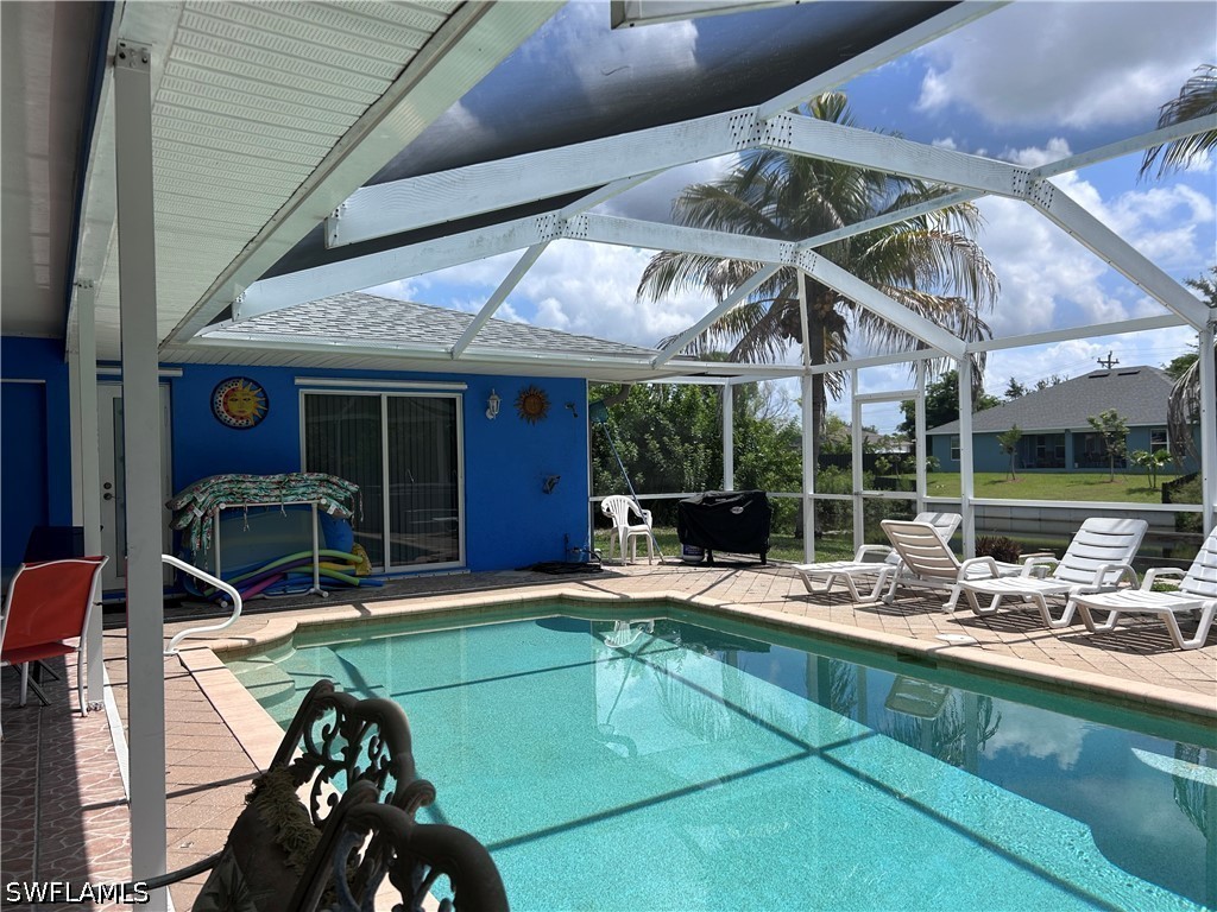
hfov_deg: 67.3
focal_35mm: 26
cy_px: 456
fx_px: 914
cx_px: 608
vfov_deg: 53.1
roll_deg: +3.1
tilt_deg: -2.1
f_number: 1.5
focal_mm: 5.7
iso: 50
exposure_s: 1/3165
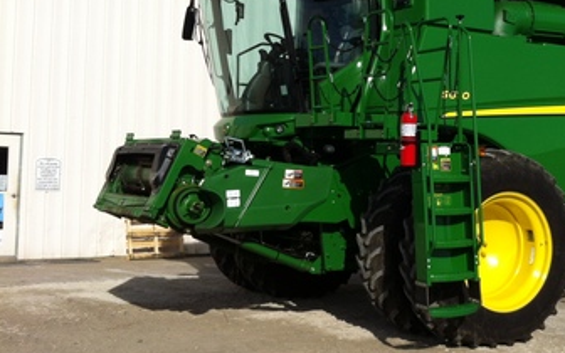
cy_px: 168
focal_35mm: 60
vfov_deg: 21.6
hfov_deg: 33.0
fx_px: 924
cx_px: 454
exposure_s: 1/2320
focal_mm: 3.85
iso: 80
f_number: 2.8
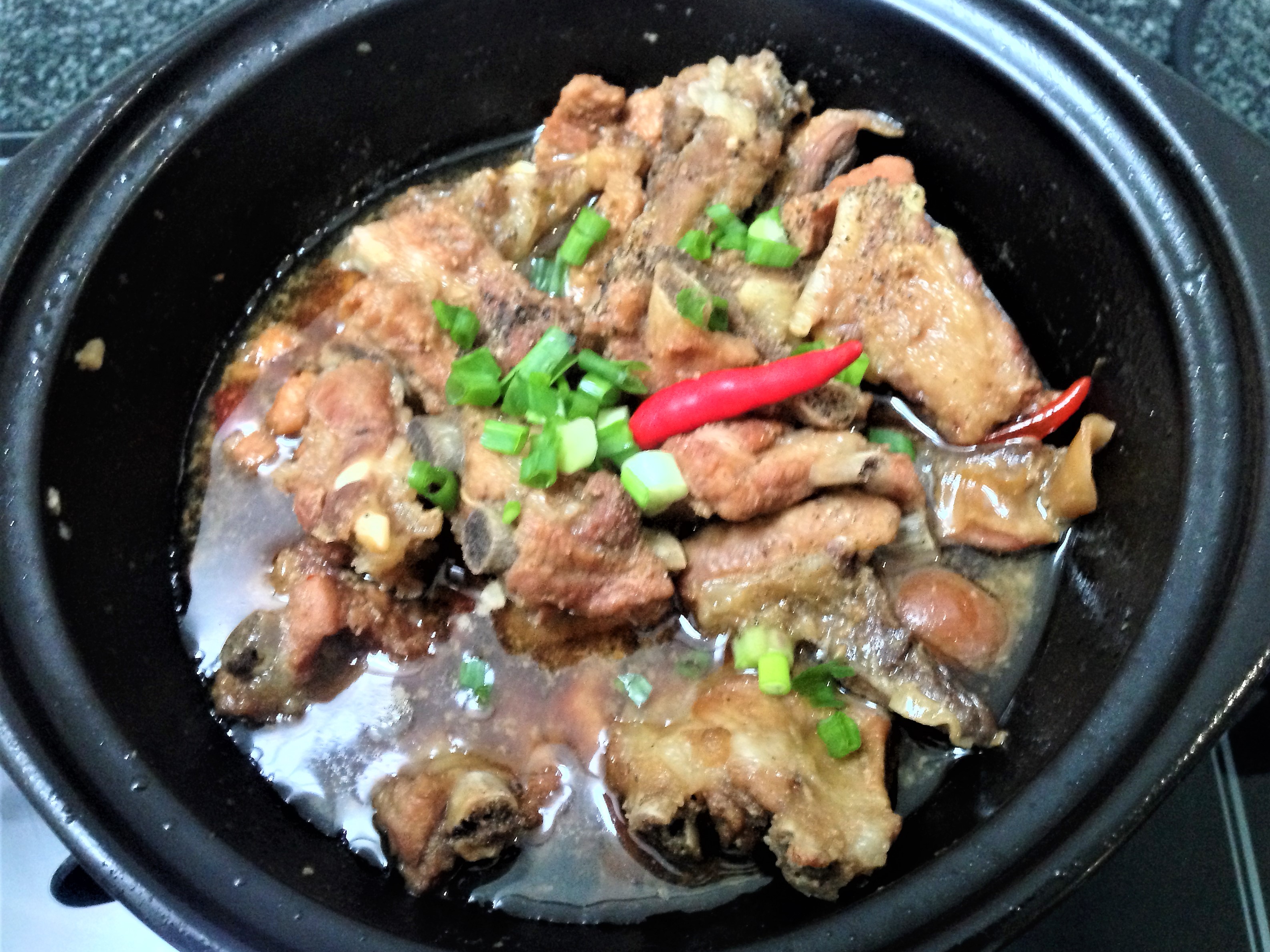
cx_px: 654
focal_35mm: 34
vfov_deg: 41.8
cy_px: 470
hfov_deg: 53.9
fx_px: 1247
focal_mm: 4.12
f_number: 2.4
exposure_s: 1/20
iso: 400
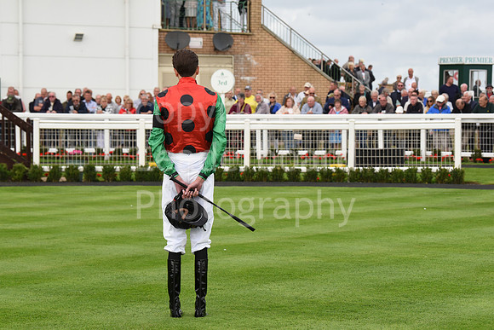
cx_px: 247
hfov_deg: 18.6
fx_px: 1510
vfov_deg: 12.5
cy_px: 165
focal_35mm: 110
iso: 800
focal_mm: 110
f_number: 7.1
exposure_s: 1/1600
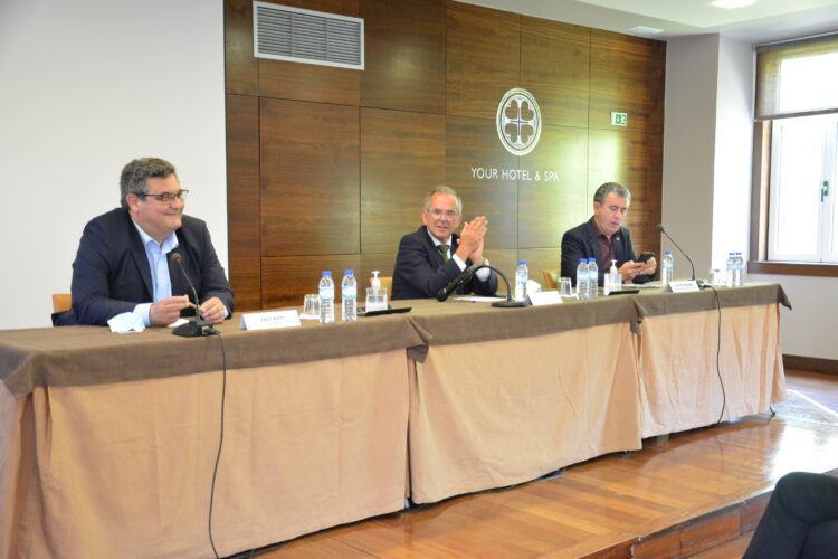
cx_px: 419
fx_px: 978
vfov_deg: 31.9
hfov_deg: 46.4
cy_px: 280
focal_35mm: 42
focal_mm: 28
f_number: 4
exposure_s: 1/25
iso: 2500
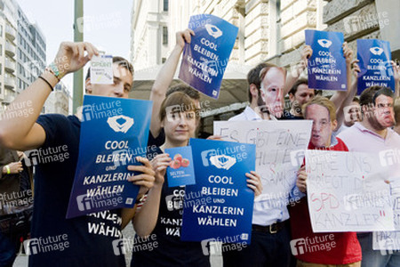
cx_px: 200
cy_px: 134
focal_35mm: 38
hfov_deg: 50.7
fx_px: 422
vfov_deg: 35.1
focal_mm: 38
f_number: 13
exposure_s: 1/640
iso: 1600
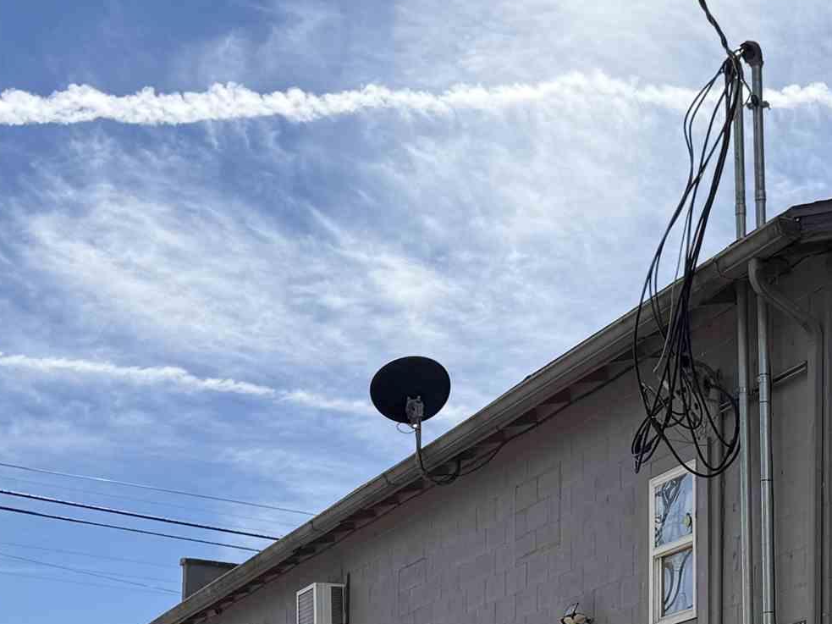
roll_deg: +0.9
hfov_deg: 24.3
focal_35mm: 75
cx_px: 909
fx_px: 1802
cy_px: 745
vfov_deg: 18.6
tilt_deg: +7.3
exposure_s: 1/5319
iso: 80
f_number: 1.78
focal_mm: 6.76
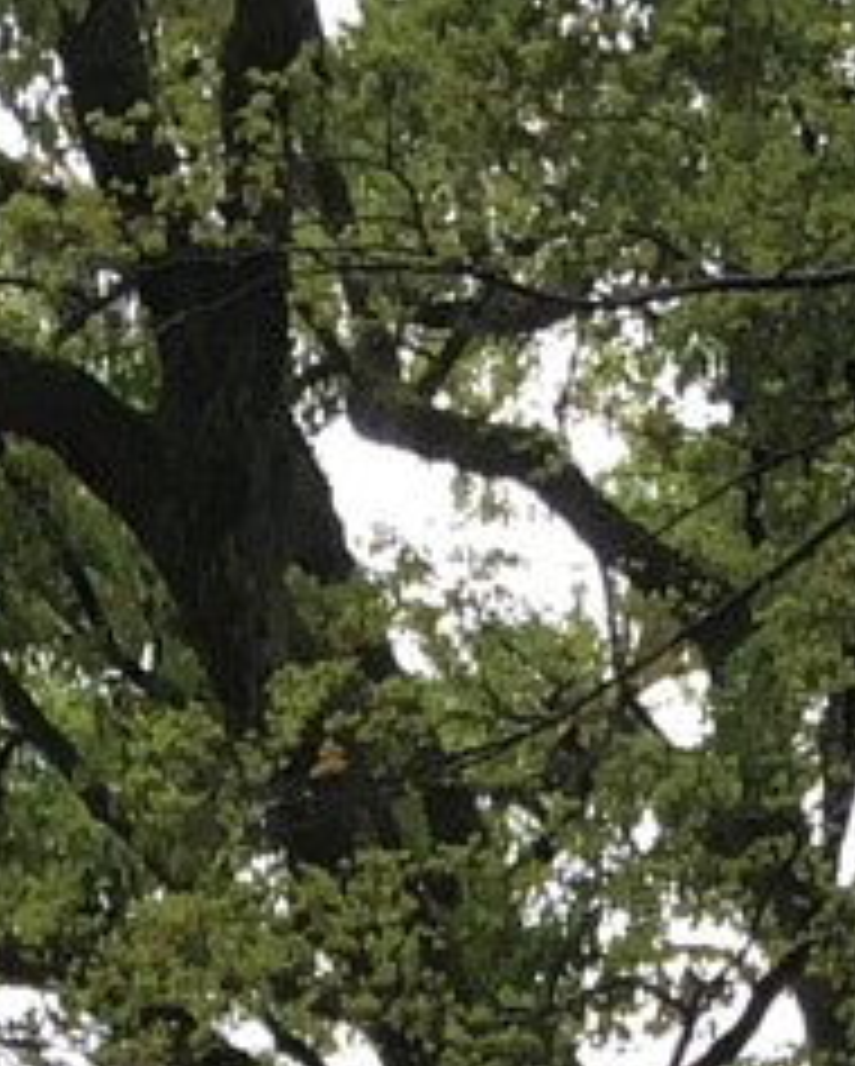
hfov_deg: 8.1
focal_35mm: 191
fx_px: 6034
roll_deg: +0.4
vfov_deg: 9.1
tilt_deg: -2.5
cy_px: 2550
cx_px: 621
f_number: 2.2
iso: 25
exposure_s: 1/40
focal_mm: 4.15
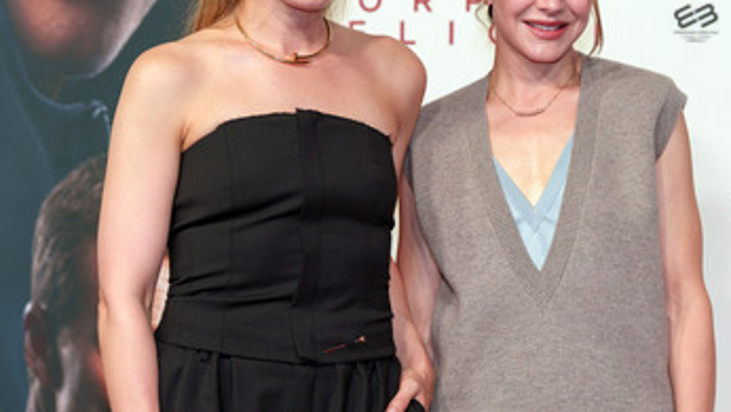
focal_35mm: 105
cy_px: 99
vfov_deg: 11.5
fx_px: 2036
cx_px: 402
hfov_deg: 20.3
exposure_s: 1/200
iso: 320
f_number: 4
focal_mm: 77
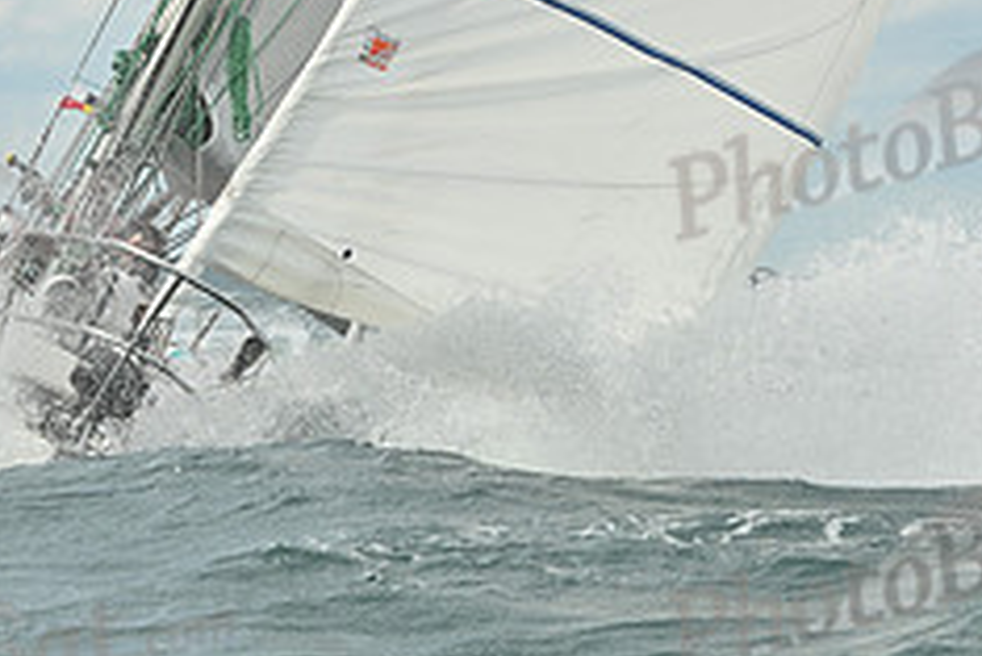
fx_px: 7806
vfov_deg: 4.8
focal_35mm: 286
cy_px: 407
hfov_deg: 7.2
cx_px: 455
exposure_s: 1/1250
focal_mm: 116
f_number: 11
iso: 320
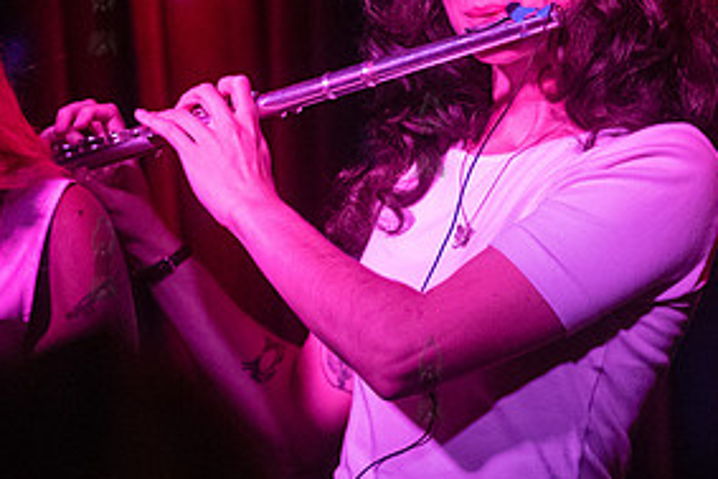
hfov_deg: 6.5
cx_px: 545
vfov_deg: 4.4
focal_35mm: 316
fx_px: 6305
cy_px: 105
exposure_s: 1/250
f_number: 2.8
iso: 8000
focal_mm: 125
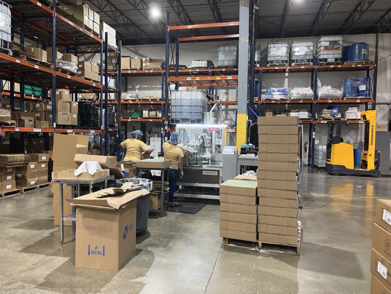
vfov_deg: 53.1
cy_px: 147
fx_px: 294
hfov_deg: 67.3
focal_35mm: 26
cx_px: 196
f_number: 1.5
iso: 100
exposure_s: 1/60
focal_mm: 5.7
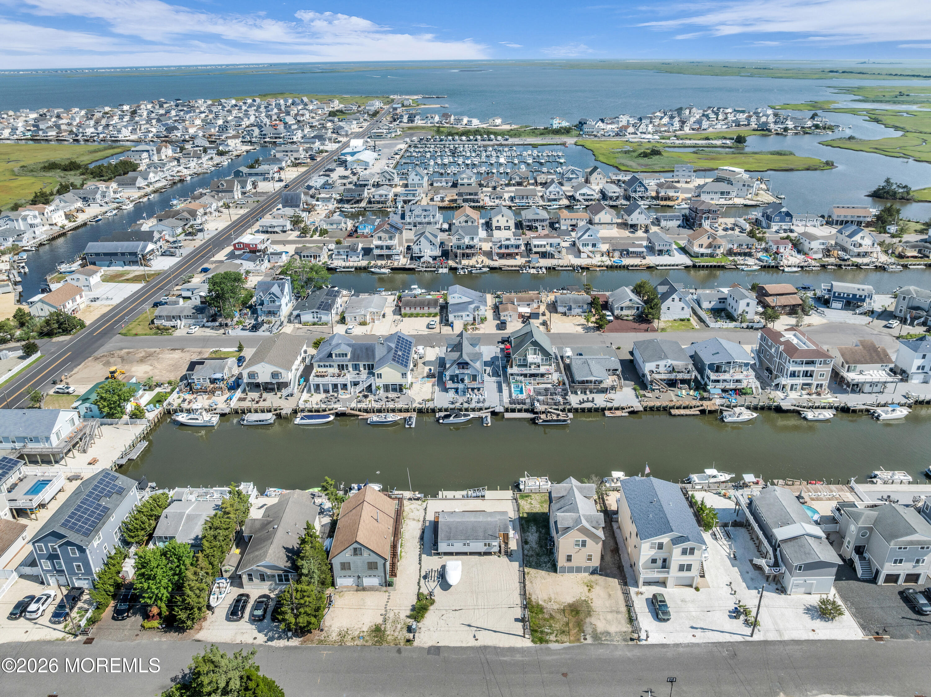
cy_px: 348
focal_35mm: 24
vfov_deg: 56.8
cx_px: 466
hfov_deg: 71.6
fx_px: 645
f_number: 2.8
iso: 100
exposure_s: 1/1250
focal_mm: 12.29
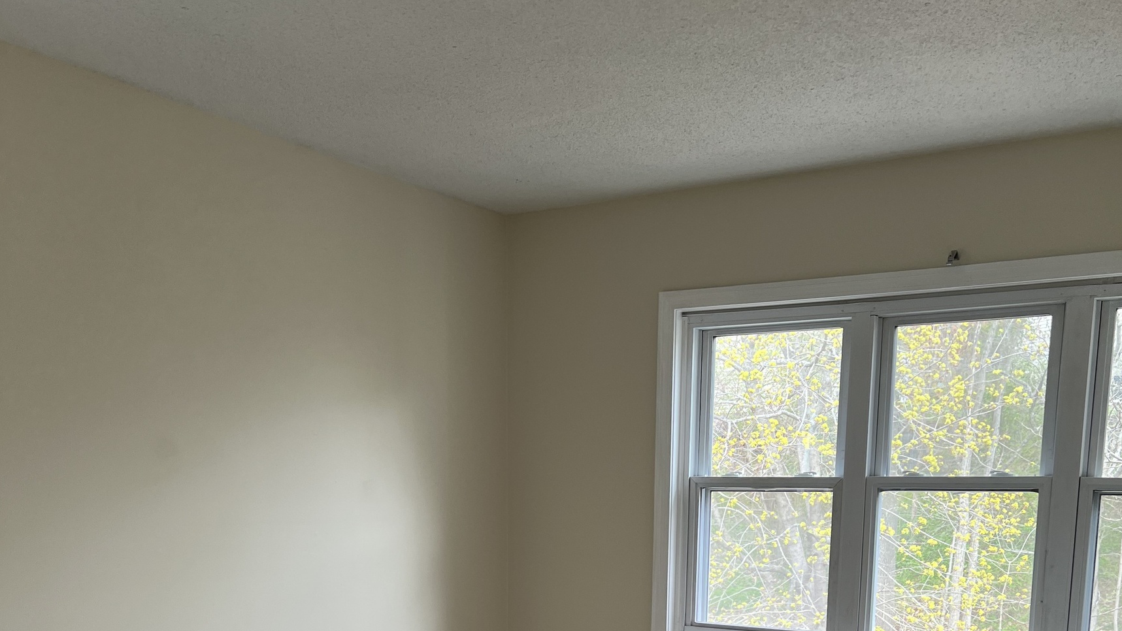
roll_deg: -1.0
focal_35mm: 38
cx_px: 559
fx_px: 1131
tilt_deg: -8.2
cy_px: 666
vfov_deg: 28.7
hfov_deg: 52.8
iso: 64
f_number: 1.5
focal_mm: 5.7
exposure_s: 1/121
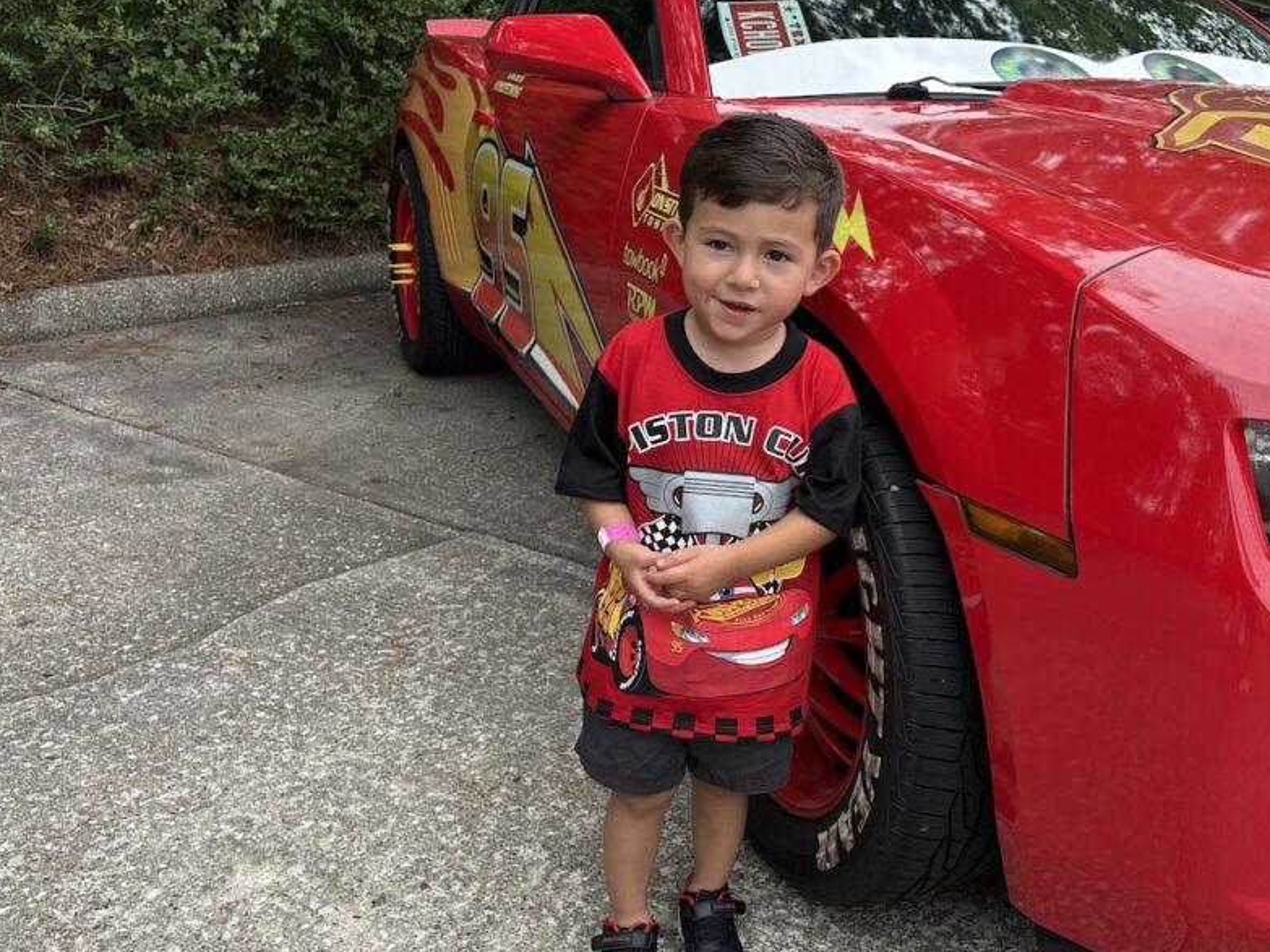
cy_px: 485
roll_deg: -2.6
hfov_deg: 53.1
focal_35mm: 34
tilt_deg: -17.4
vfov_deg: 41.8
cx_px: 826
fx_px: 1247
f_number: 1.6
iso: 64
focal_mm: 5.96
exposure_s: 1/782
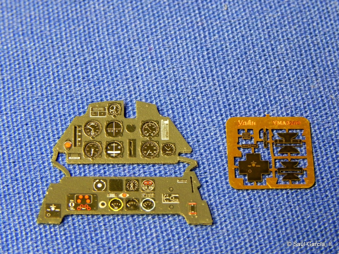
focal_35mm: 129
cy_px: 127
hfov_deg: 15.3
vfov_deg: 11.5
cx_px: 170
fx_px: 1263
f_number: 4.5
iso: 400
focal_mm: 23
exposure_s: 1/8.7
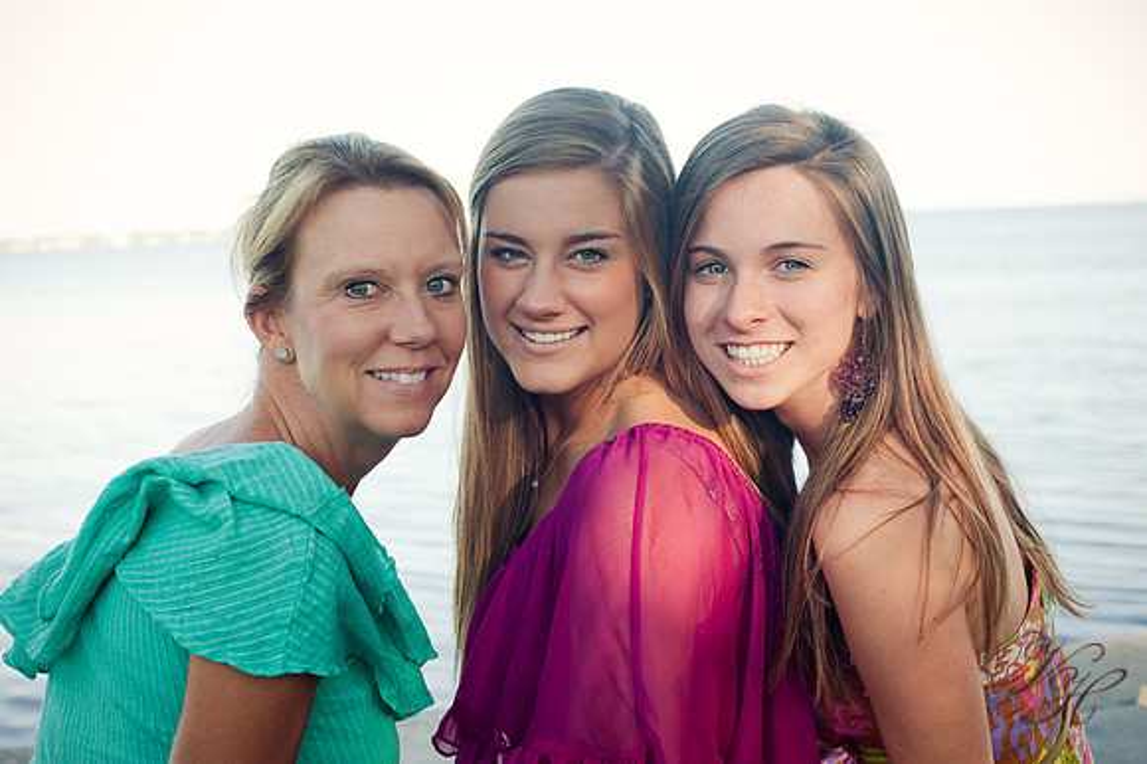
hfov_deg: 39.6
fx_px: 1592
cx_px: 574
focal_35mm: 50
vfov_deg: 27.0
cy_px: 382
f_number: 5.6
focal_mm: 50
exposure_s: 1/160
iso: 250
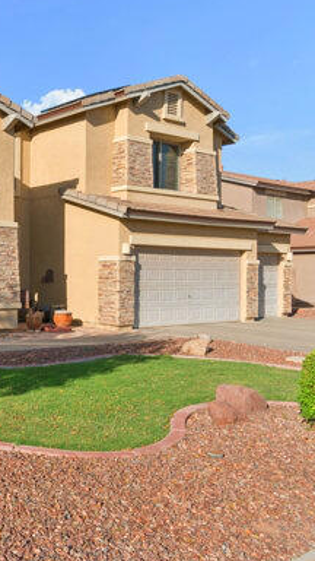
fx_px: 547
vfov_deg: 54.2
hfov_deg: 28.5
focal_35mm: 37
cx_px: -51
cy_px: 285
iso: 100
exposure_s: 1/250
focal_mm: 15
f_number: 8
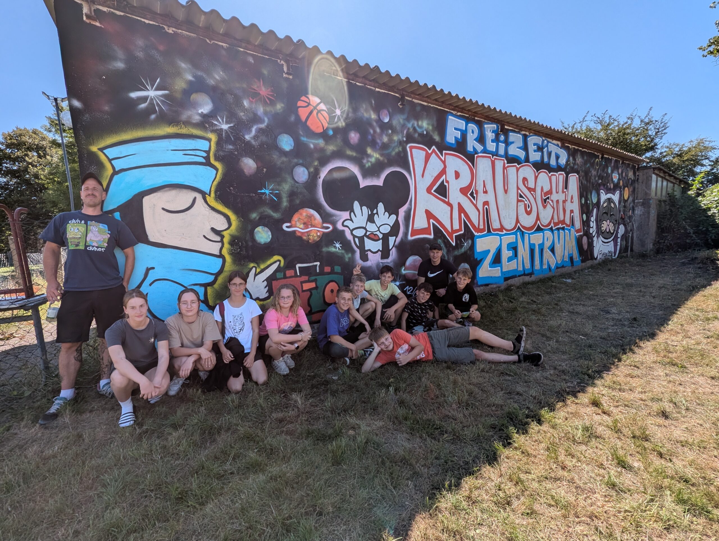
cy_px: 270
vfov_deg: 90.1
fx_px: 270
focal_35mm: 13
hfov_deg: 106.1
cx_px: 360
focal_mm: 1.95
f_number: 2.2
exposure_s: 1/1149
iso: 42
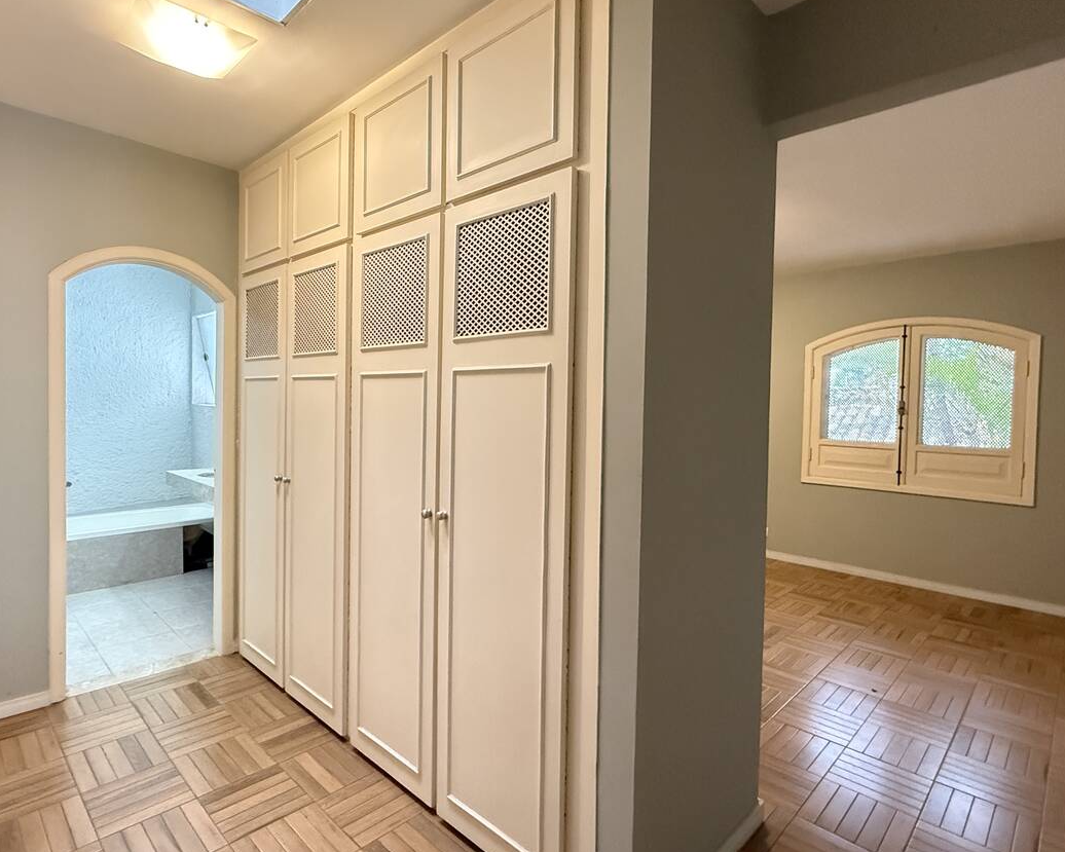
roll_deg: -1.5
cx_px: 488
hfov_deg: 83.1
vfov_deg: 70.8
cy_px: 416
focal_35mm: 19
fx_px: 599
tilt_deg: -0.8
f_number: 2.2
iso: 800
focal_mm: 2.22
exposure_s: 1/60
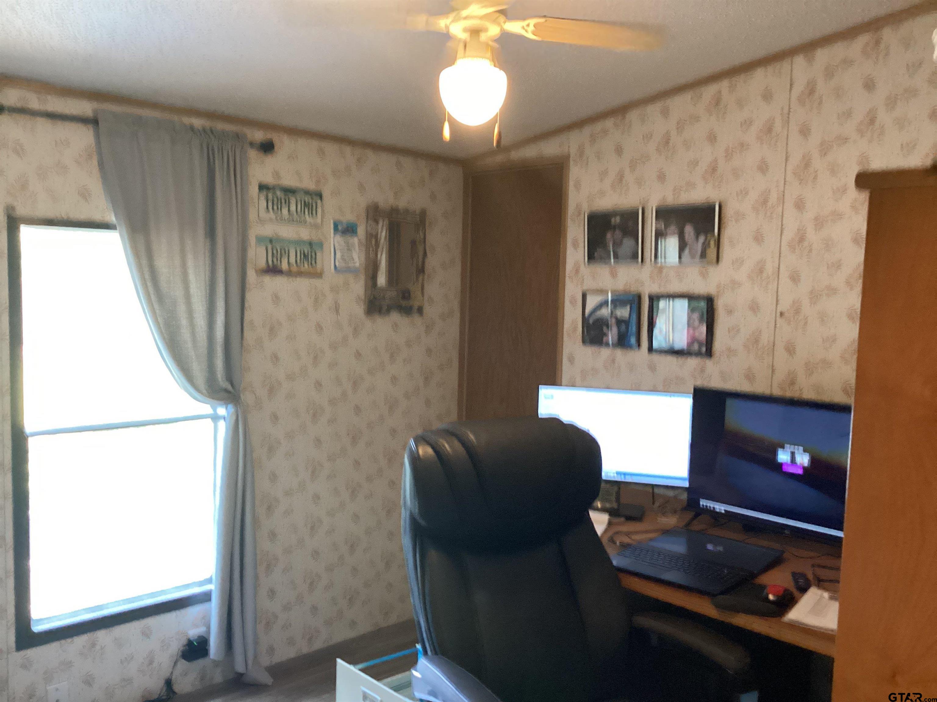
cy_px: 351
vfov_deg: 45.4
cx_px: 468
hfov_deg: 58.4
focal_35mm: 31
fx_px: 839
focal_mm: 3.3
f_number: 2.4
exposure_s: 1/60
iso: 320
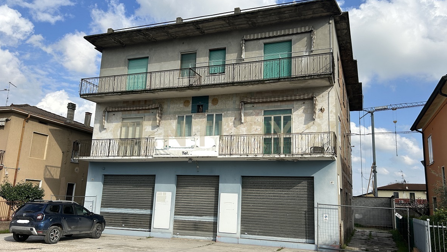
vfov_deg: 40.2
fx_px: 344
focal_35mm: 29
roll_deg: -2.2
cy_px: 133
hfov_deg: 66.1
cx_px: 227
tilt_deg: +11.3
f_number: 1.5
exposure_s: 1/4274
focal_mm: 5.7
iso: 50
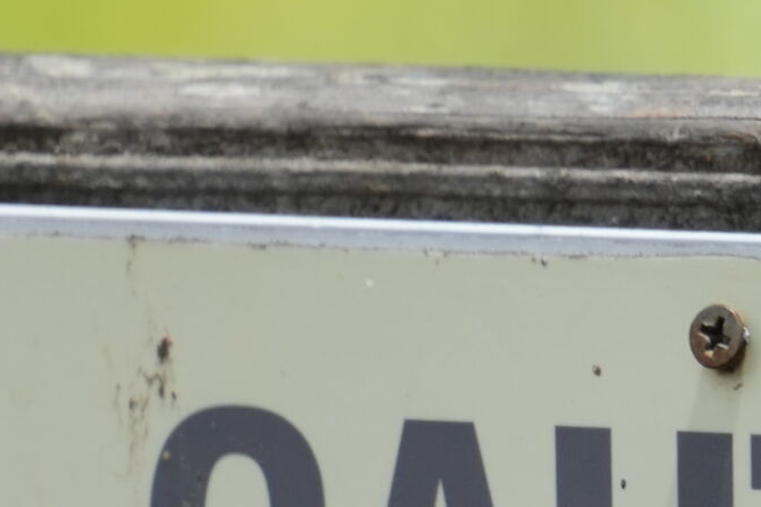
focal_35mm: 3881
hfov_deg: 0.5
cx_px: 1046
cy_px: 945
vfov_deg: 0.4
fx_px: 82015
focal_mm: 600
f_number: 5.6
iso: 320
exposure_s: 1/640
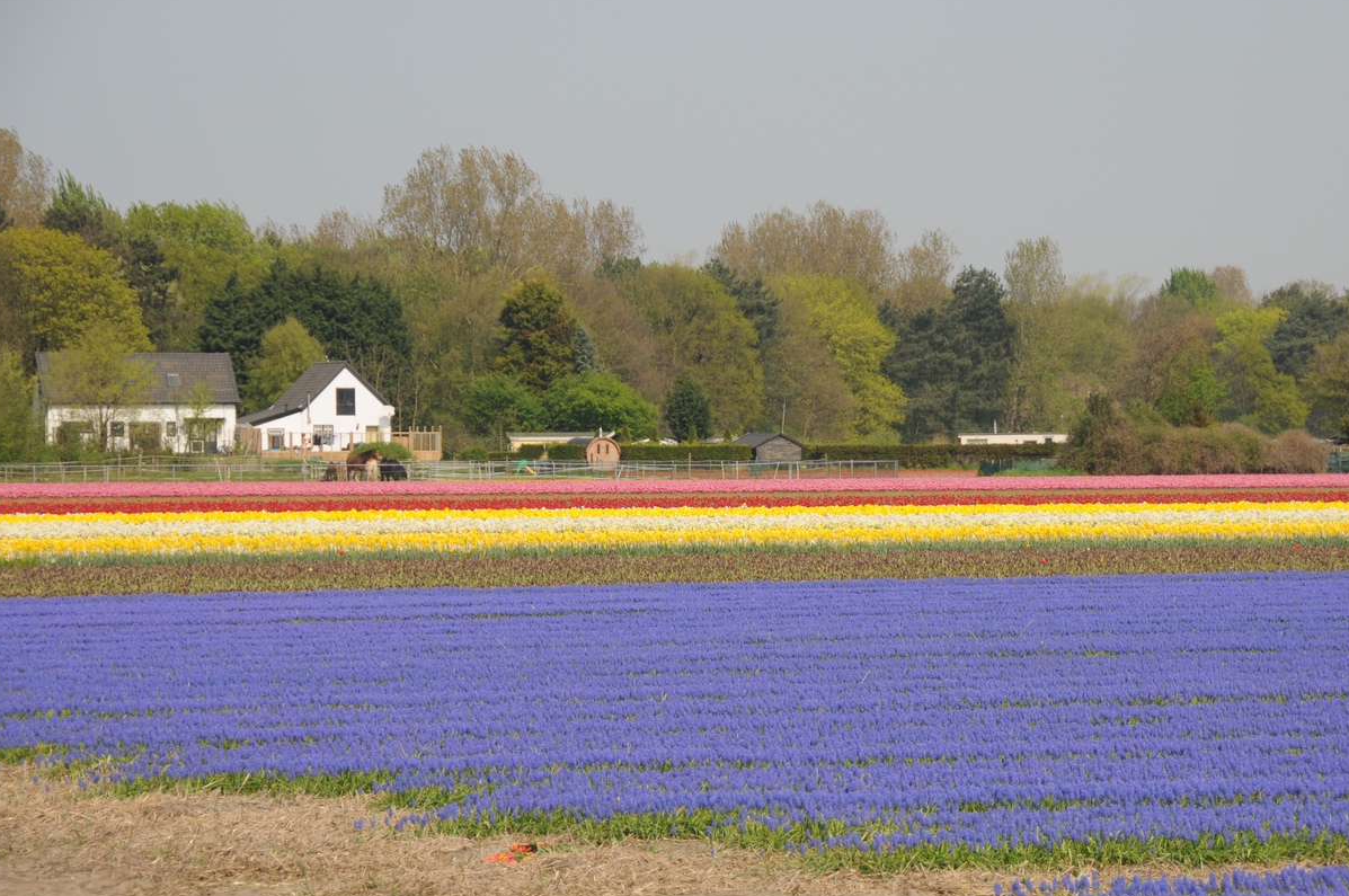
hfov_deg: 15.6
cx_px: 743
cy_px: 453
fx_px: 4925
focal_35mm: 132
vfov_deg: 10.4
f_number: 5
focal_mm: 75
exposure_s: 1/1250
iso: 200
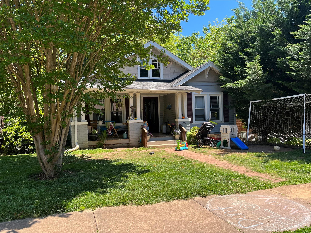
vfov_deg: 53.1
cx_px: 156
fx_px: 234
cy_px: 116
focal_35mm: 26
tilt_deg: +0.6
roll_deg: +1.9
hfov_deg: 67.3
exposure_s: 1/891
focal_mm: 5.1
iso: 50
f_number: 1.6
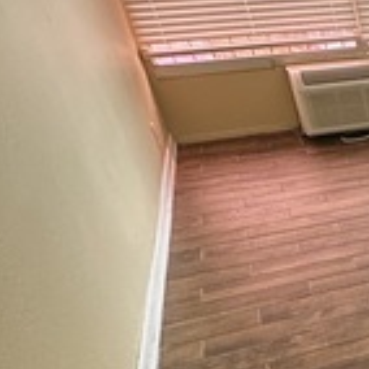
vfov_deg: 28.5
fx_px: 699
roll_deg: -0.5
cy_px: 324
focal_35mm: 58
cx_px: 629
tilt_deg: -32.1
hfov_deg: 21.6
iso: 125
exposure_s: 1/99
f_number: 2.2
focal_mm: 2.22
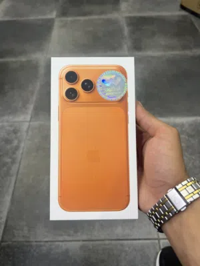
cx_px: 100
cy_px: 133
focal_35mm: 26
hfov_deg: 53.1
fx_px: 200
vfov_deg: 67.3
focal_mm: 5.7
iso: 64
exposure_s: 1/100
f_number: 1.5
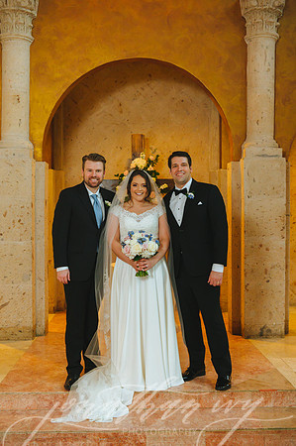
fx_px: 544
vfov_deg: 44.5
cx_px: 148
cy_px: 223
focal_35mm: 44
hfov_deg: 30.4
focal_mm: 44
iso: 4000
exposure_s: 1/160
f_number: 4
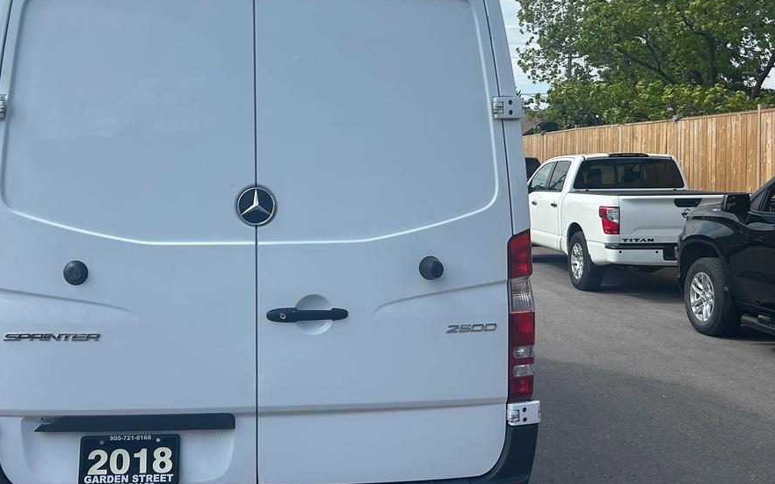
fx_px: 845
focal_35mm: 40
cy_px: 193
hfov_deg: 49.0
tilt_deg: -2.9
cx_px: 315
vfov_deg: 31.9
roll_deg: +1.1
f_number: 1.5
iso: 50
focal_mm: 5.7
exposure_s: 1/3831
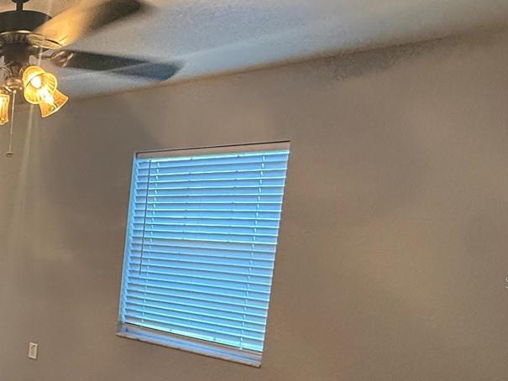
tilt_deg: -6.7
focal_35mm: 37
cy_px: 282
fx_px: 543
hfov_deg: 38.5
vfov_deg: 37.8
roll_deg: -1.9
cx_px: -87
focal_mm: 2.22
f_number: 2.2
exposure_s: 1/60
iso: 320
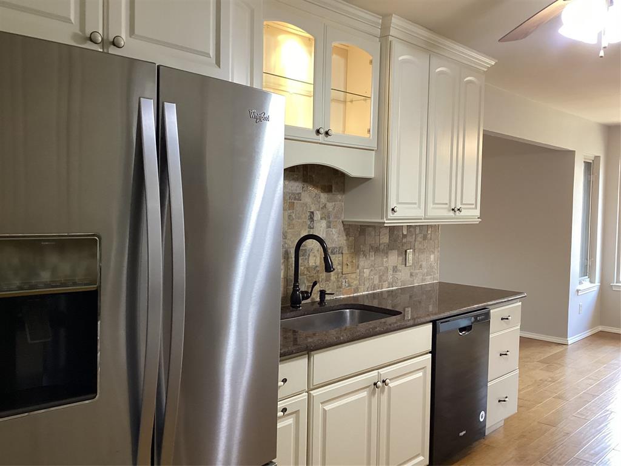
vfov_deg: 45.4
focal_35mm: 31
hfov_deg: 58.4
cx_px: 310
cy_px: 233
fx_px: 556
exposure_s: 1/60
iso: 200
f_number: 2.4
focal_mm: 3.3
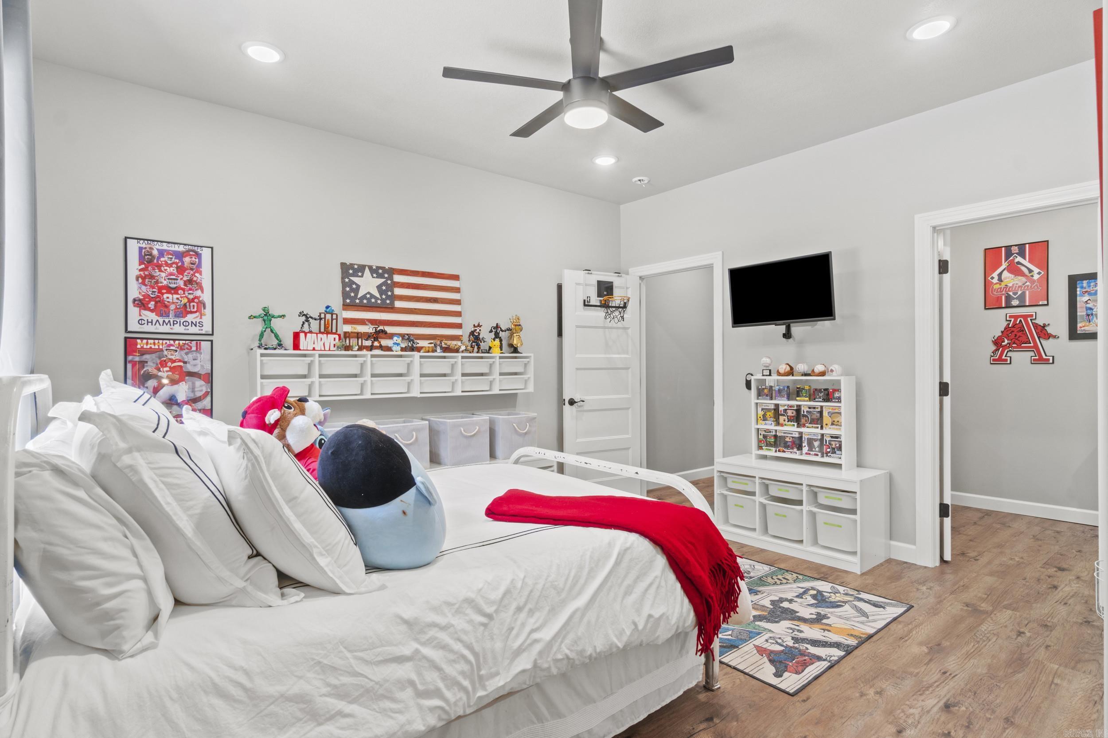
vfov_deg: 67.4
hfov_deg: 90.0
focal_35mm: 18
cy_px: 369
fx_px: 554
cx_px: 554
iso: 250
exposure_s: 1/2.5
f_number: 9
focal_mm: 12
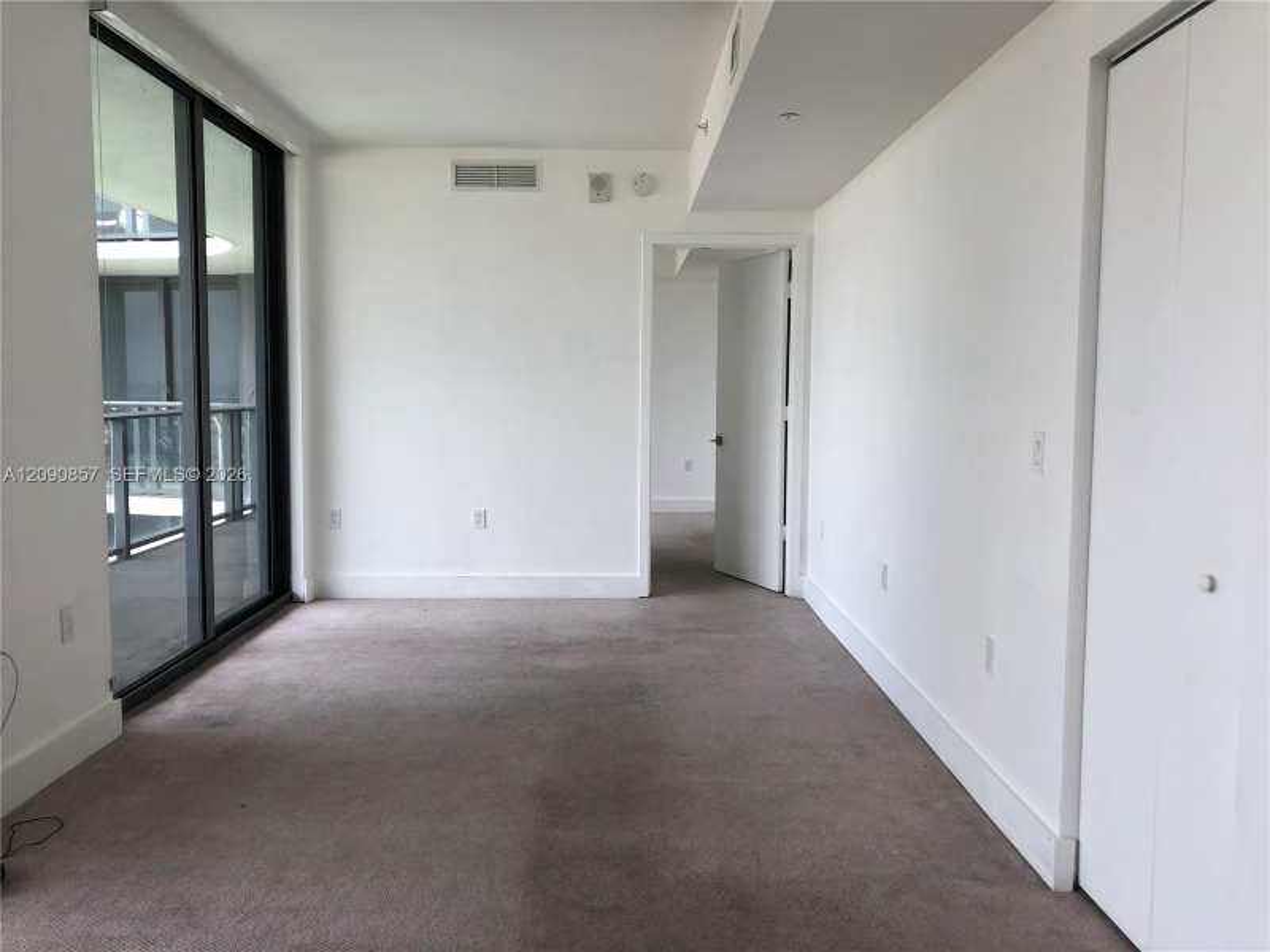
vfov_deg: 49.7
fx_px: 1027
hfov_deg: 63.4
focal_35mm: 28
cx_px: 635
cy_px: 476
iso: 25
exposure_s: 1/120
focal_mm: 4
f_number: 1.8
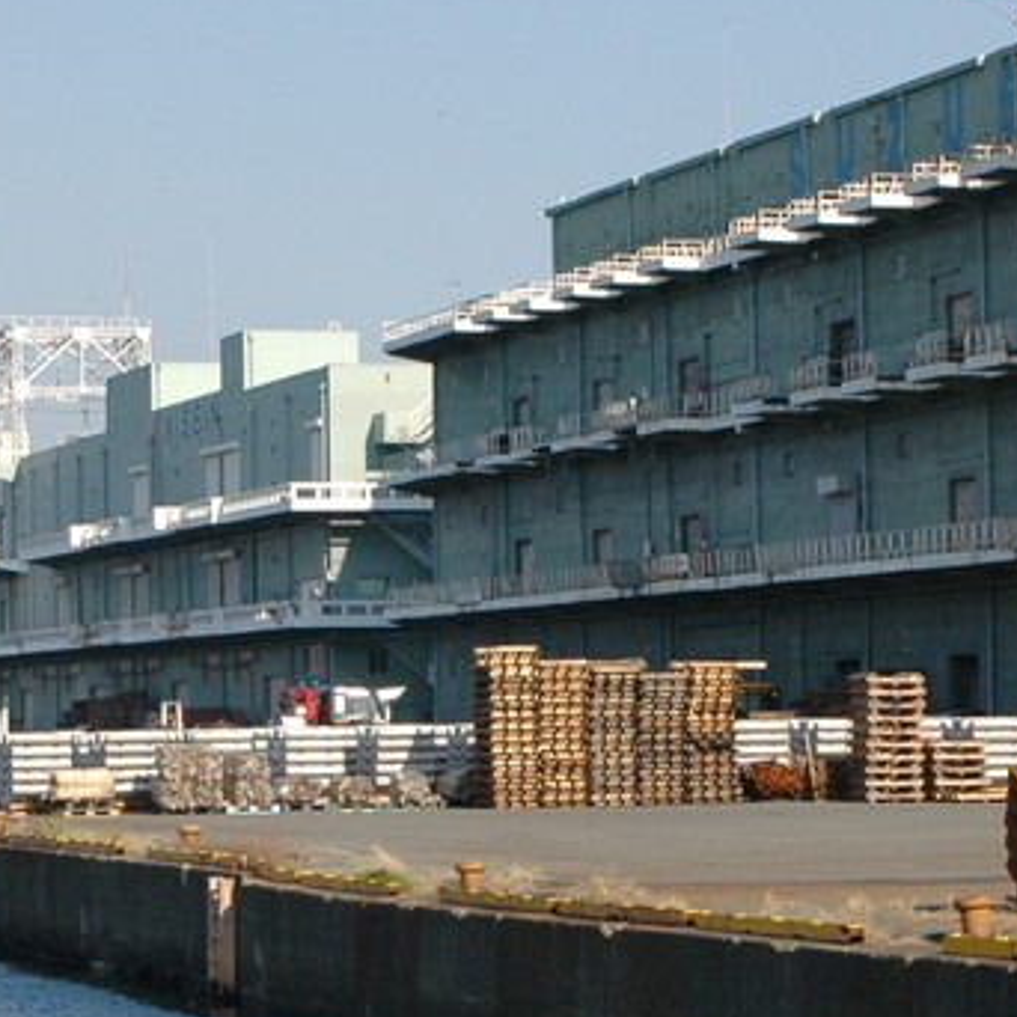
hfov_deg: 11.2
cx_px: 366
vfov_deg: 11.2
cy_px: 622
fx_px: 5202
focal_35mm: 156
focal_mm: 35
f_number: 9
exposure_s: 1/320
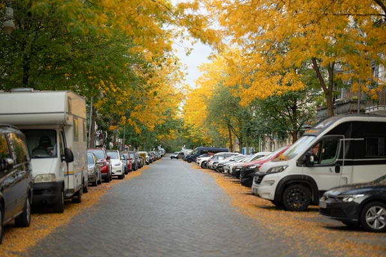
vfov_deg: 16.1
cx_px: 193
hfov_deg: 23.9
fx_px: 911
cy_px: 128
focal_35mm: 85
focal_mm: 85
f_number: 1.6
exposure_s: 1/1600
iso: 640
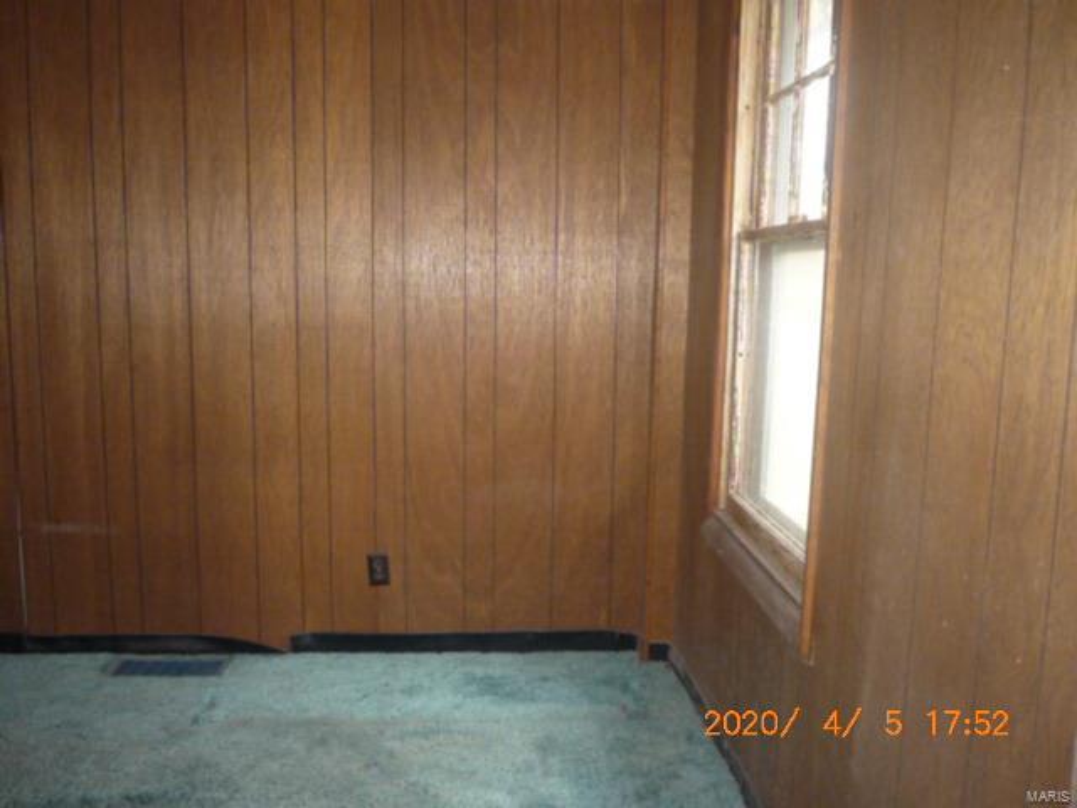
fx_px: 996
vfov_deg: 44.2
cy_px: 404
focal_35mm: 32
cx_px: 538
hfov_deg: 56.8
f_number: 3.3
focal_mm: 5.2
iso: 320
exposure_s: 1/30
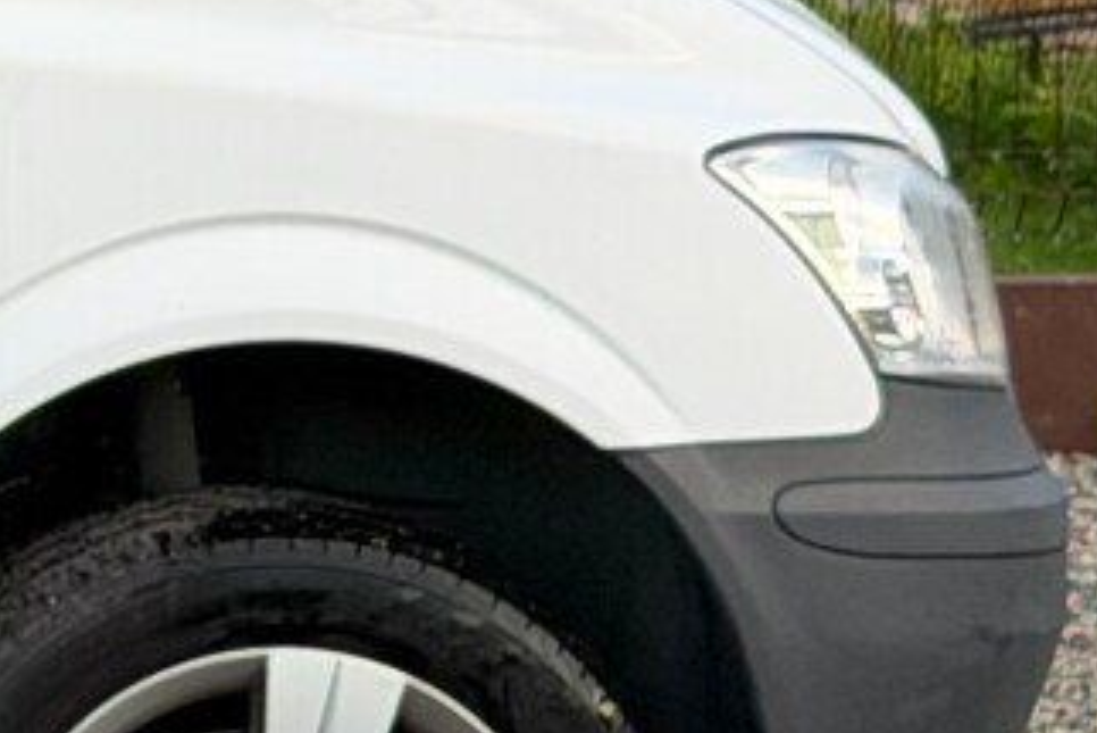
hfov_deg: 6.3
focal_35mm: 302
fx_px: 9206
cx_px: -1973
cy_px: -305
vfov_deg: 4.5
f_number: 1.78
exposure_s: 1/122
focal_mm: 6.76
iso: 64
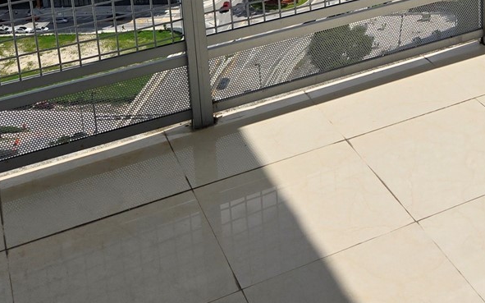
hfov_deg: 29.6
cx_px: 451
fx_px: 872
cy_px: -144
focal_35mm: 66
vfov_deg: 17.8
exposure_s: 1/2635
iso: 25
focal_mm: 5.4
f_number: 1.8
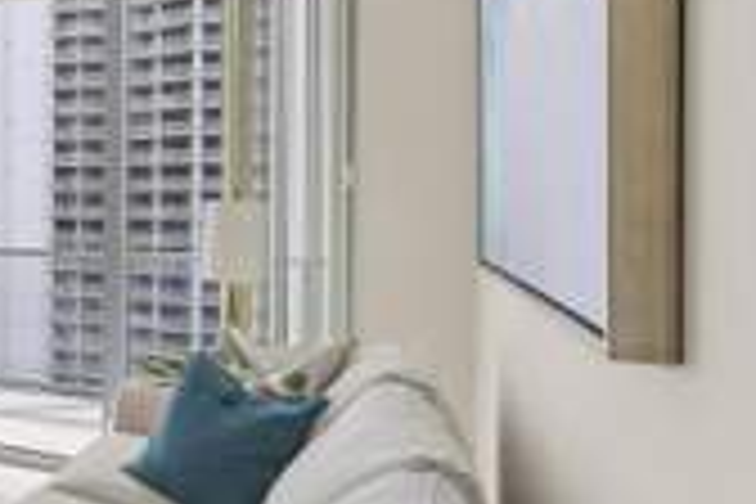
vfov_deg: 33.4
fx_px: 840
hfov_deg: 33.7
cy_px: 218
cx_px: -248
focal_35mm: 40
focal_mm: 14
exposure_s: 1/2.5
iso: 64
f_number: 8
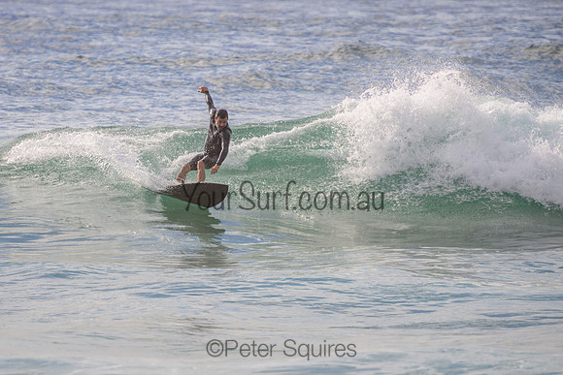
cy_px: 142
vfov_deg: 2.5
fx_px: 8606
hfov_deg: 3.7
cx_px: 186
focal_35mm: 550
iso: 160
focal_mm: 400
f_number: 5.6
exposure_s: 1/2000
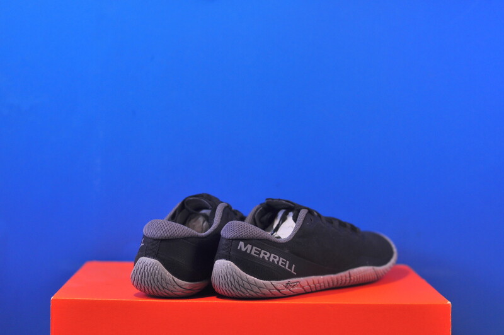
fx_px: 1049
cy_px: 168
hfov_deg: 27.0
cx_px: 252
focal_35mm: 75
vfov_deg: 18.1
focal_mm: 50
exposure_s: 1/320
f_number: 2.5
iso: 250
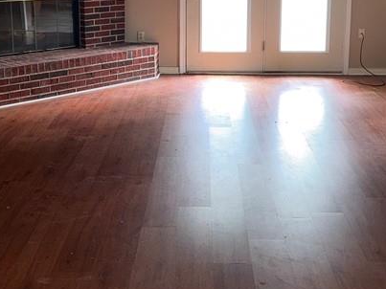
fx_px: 680
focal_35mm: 61
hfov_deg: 31.6
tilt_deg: -10.7
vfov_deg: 23.7
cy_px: 57
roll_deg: -0.3
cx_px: 221
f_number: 1.78
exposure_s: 1/21
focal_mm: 6.76
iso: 80
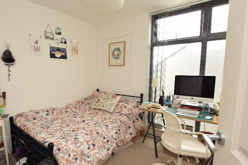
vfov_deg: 64.5
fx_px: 131
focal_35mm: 19
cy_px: 87
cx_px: 103
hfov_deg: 86.1
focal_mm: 10
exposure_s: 1/40
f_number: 5
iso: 250
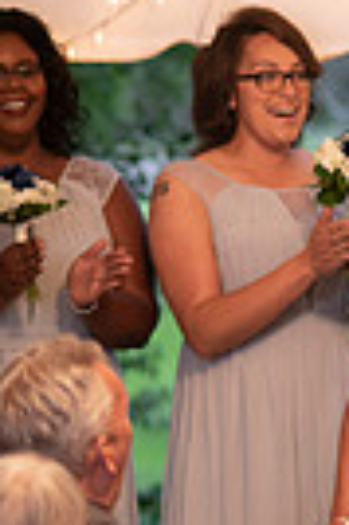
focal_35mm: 285
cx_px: 580
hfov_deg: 4.8
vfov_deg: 7.2
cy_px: 415
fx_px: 4155
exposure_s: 1/160
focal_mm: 85
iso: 500
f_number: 2
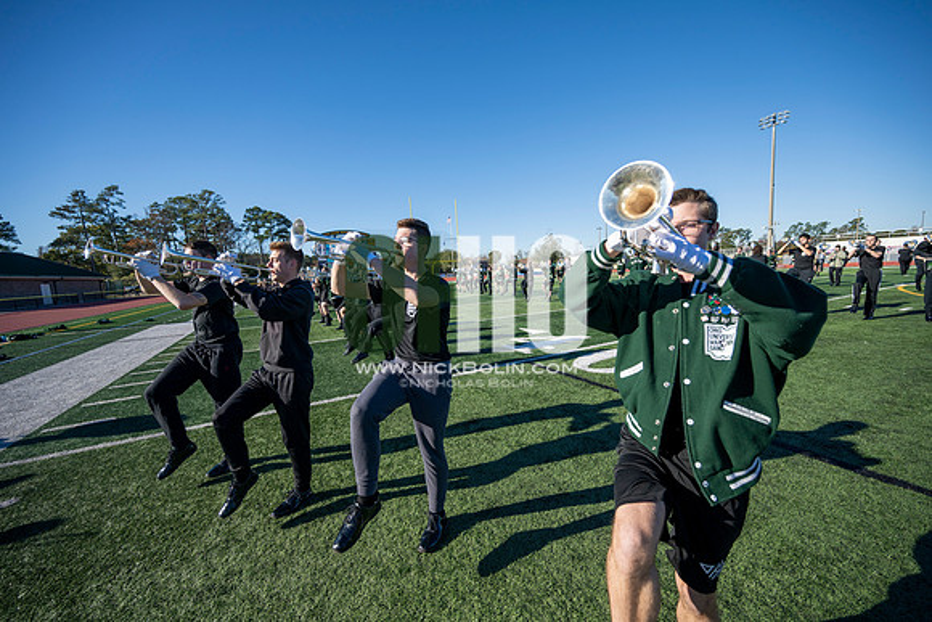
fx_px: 363
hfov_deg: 104.2
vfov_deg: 81.2
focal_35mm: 14
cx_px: 466
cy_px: 311
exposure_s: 1/2000
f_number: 4
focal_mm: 14
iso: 160
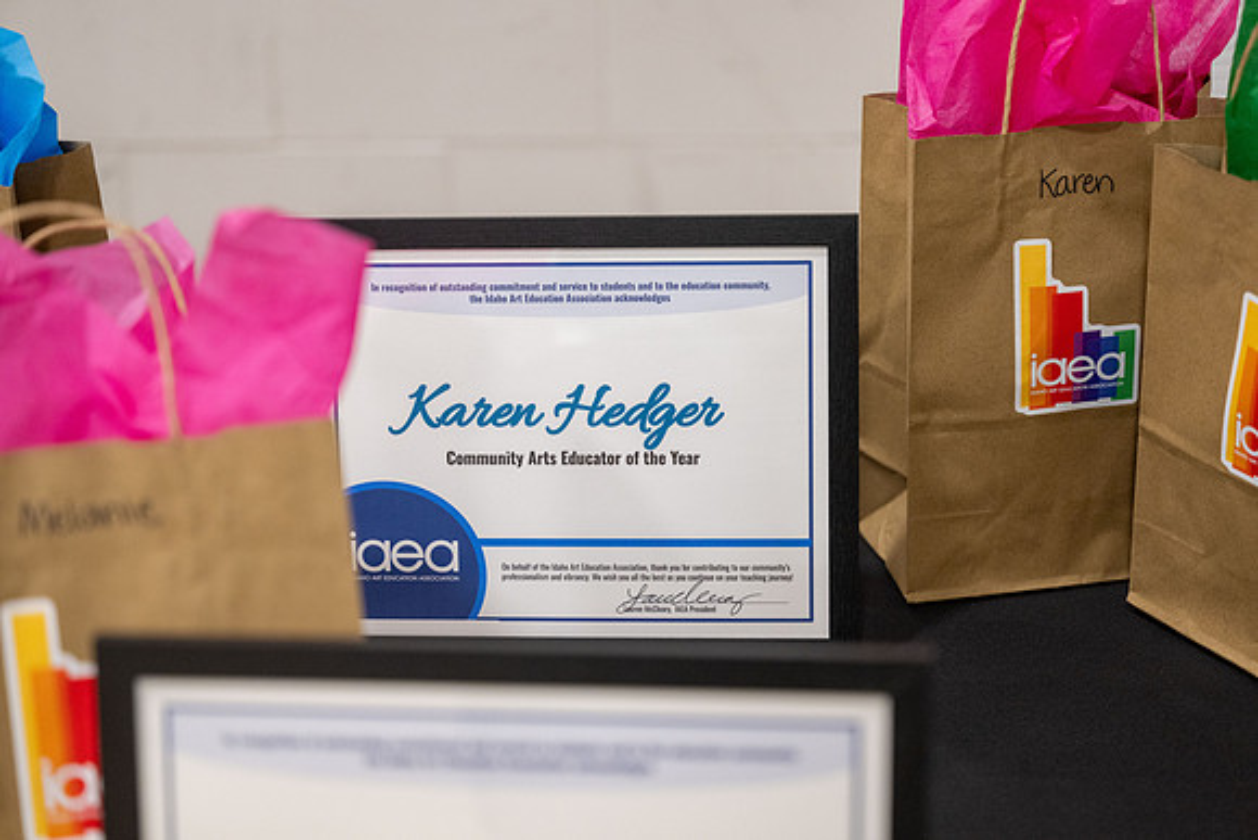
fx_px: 2447
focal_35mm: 70
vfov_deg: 19.5
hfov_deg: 28.8
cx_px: 629
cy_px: 420
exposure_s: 1/250
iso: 2000
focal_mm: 70
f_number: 2.8
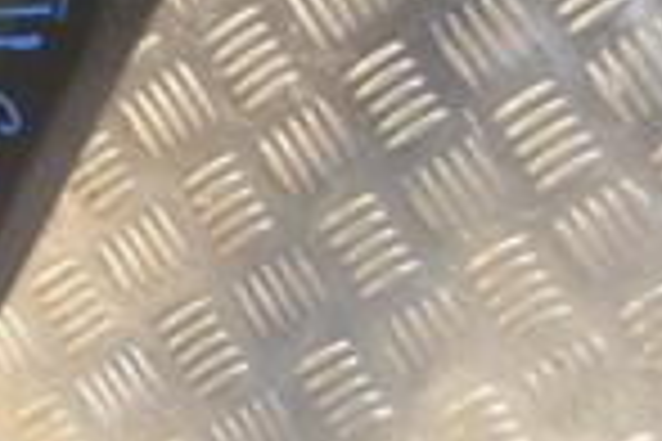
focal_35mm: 172
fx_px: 3163
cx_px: -671
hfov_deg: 10.9
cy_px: 86
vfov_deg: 8.0
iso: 640
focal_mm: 28
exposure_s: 1/60
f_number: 4.5
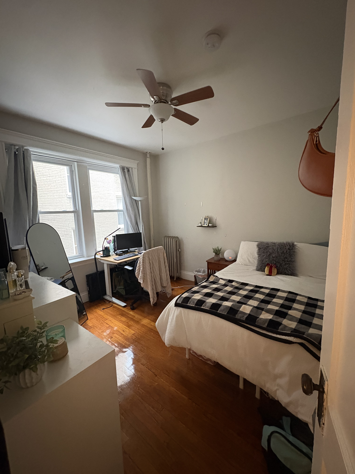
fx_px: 191
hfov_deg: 85.7
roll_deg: +2.0
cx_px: 178
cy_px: 237
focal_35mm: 14
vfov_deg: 102.1
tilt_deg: -7.4
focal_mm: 2.22
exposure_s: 1/30
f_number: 2.2
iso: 1000
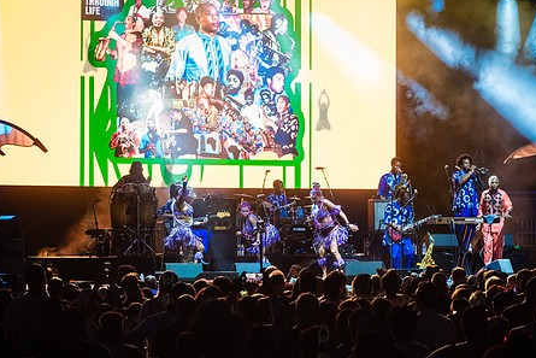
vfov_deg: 10.0
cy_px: 226
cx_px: 323
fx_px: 2040
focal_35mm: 137
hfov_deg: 15.0
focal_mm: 105
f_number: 4
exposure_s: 1/500
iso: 4000
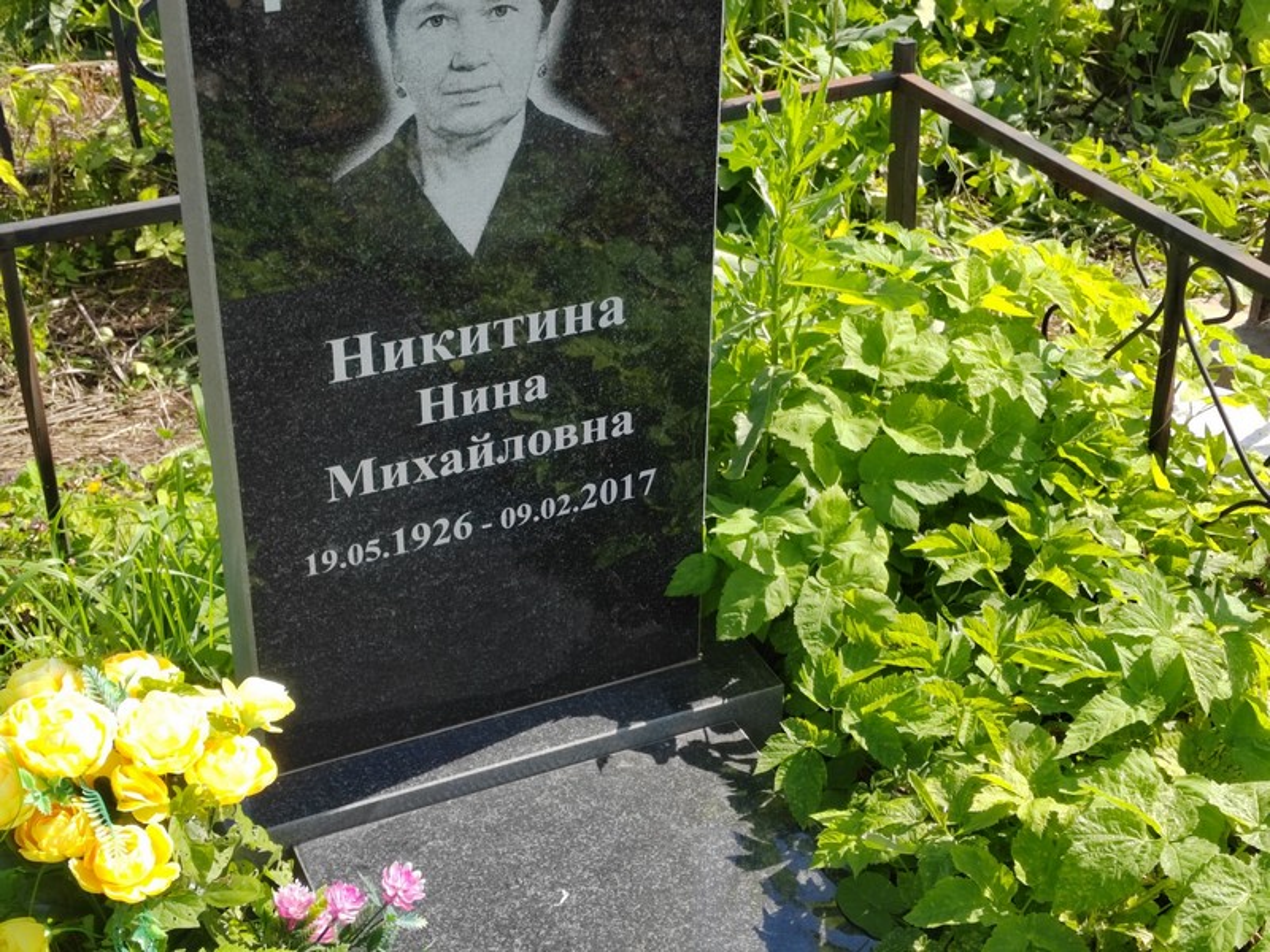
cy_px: 476
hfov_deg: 34.9
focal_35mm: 55
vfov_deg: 26.6
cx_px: 635
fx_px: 2018
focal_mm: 5.52
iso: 100
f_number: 1.9
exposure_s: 1/760
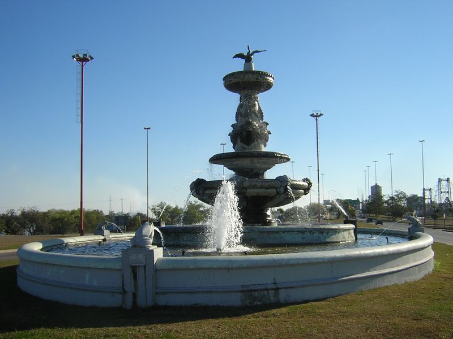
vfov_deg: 39.7
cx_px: 226
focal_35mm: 36
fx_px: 471
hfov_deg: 51.4
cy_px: 170
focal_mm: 4.7
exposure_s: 1/383
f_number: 5.2
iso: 100
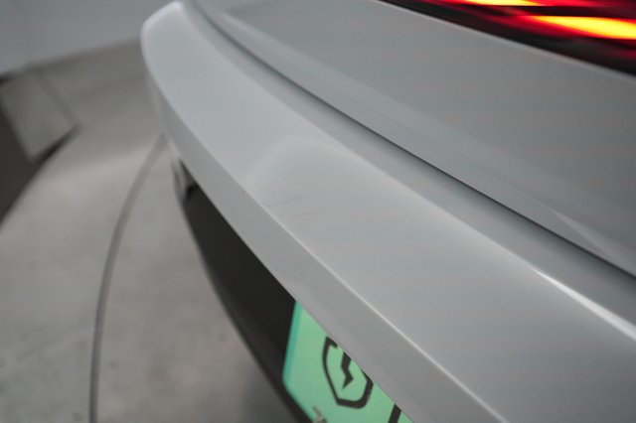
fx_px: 494
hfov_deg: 65.5
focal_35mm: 28
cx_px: 318
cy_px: 212
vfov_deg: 46.4
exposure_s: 1/1250
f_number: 2.8
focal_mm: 28
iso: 5000
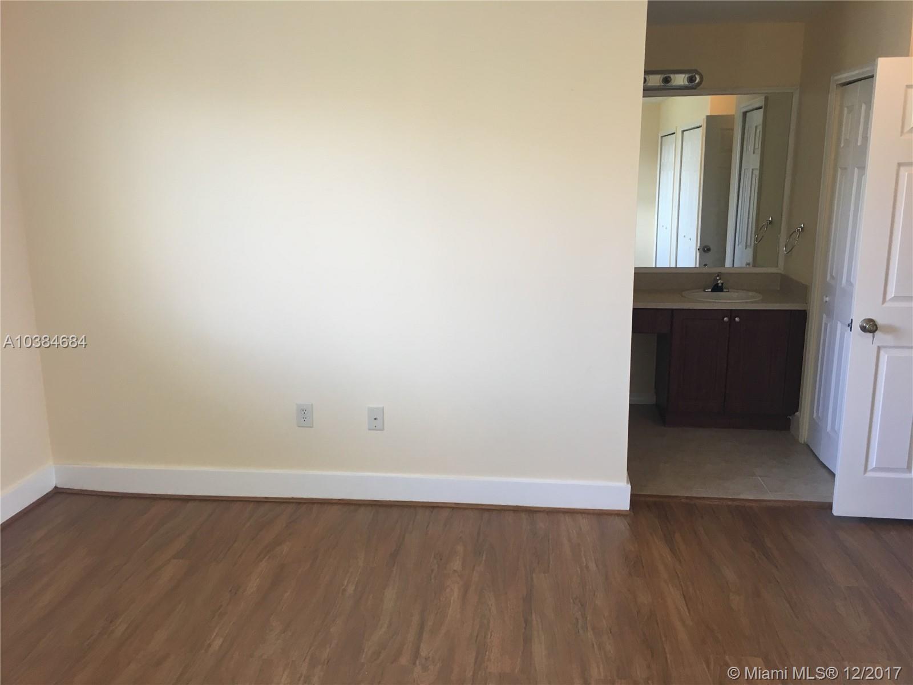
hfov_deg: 61.7
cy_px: 342
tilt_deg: -12.8
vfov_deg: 48.2
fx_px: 765
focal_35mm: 29
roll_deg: +0.9
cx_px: 456
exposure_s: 1/30
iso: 64
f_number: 2.2
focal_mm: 4.15
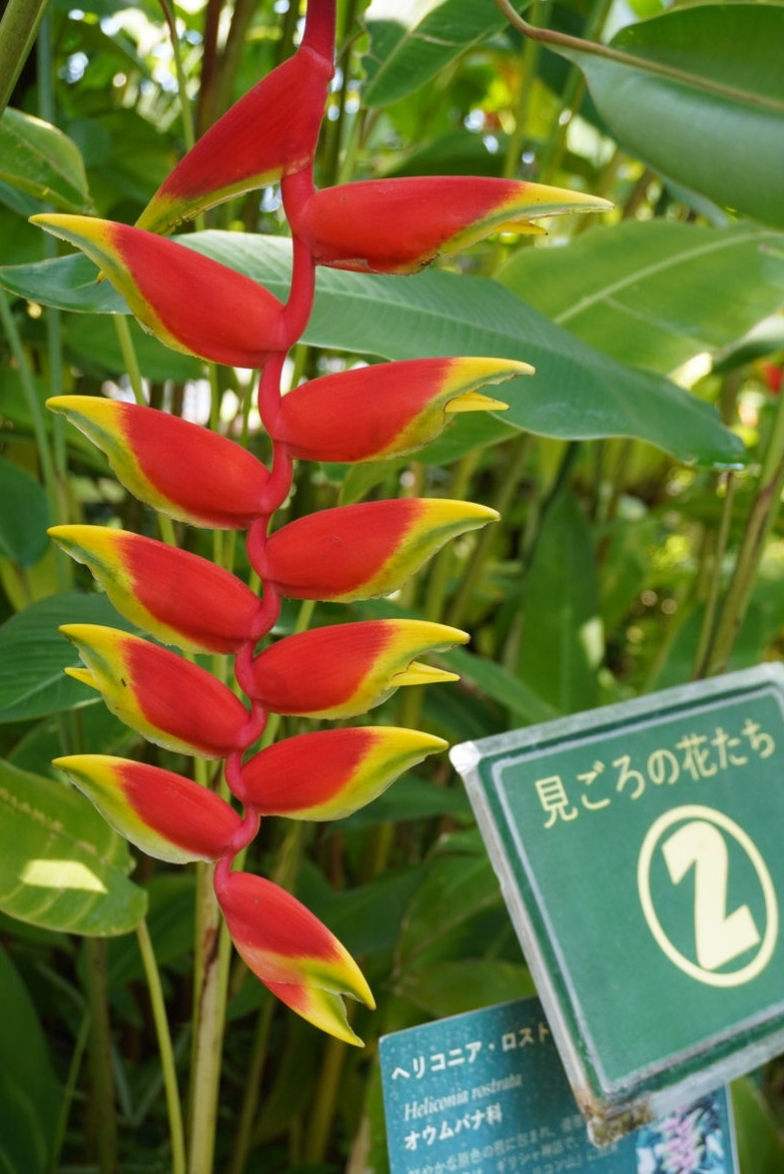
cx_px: 398
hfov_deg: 31.2
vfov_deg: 45.4
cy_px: 597
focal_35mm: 43
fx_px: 1402
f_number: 5
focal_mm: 28
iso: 400
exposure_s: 1/125
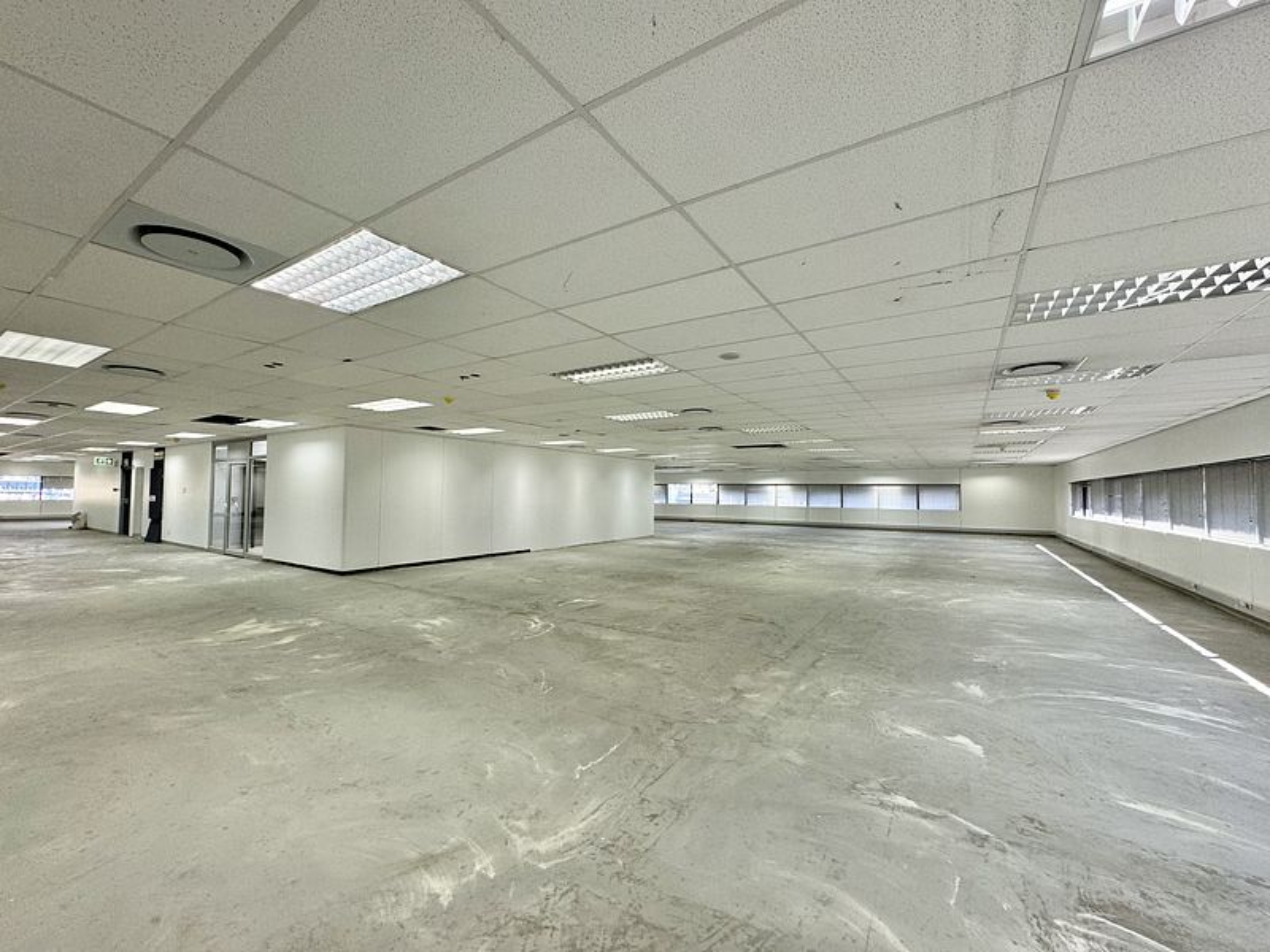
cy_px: 476
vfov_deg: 85.7
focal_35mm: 14
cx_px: 635
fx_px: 514
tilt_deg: +0.7
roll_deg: -0.4
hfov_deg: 102.1
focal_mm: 2.22
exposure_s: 1/100
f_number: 2.2
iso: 125
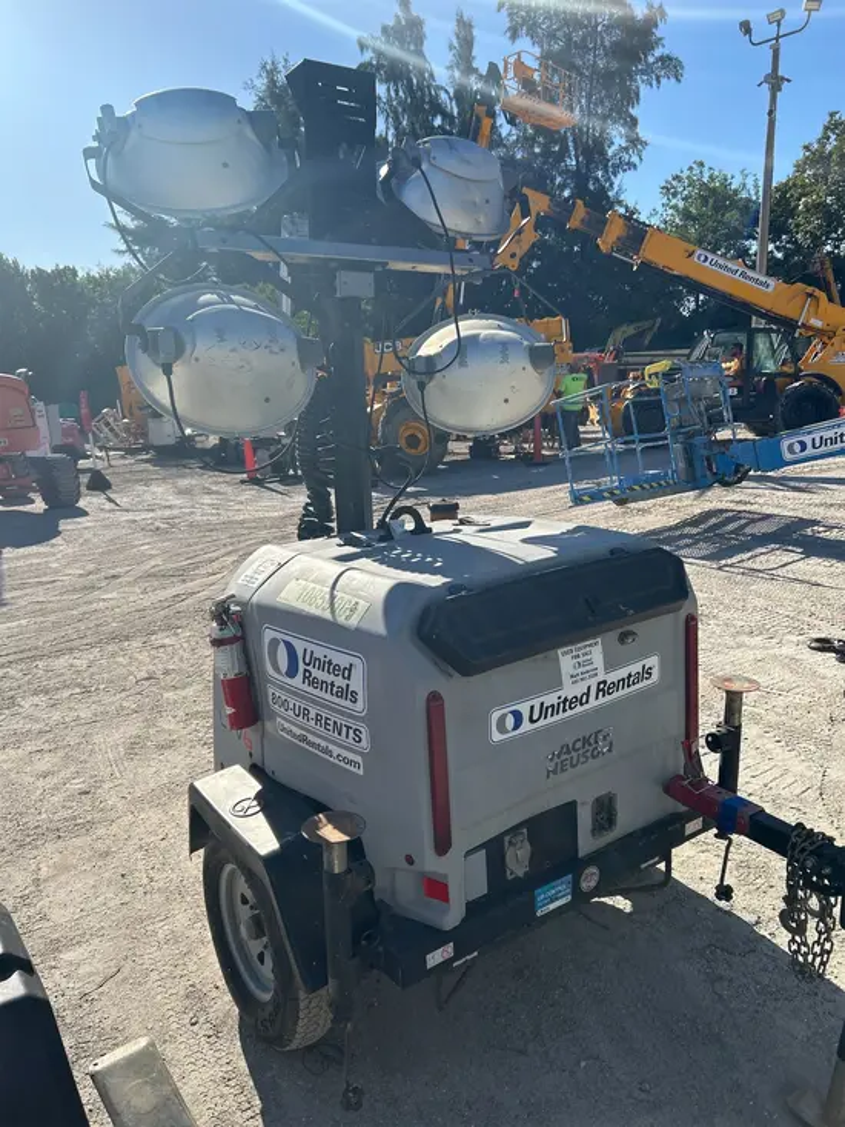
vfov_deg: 67.3
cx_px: 422
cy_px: 564
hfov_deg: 53.1
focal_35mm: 26
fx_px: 846
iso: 50
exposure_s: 1/3831
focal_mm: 5.7
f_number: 1.5
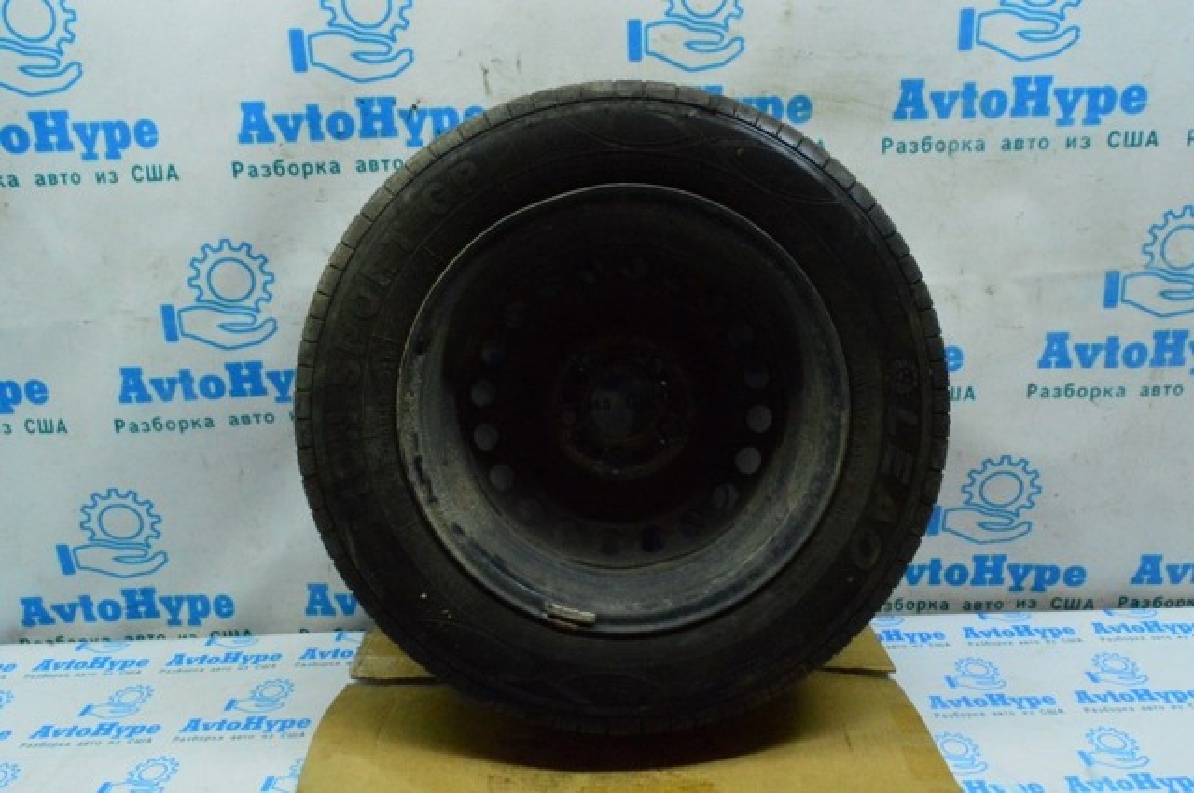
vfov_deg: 47.8
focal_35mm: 27
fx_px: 894
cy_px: 396
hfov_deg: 67.4
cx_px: 597
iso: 6400
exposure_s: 1/30
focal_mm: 18
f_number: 22
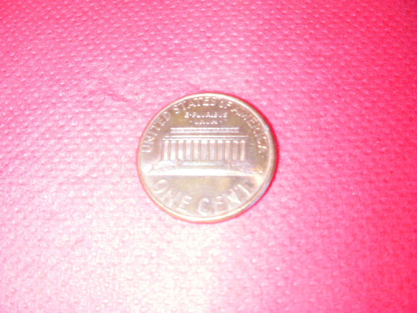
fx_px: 458
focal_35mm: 38
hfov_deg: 49.0
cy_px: 156
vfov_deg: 37.7
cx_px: 208
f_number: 5.6
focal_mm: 6.3
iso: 200
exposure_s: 1/30
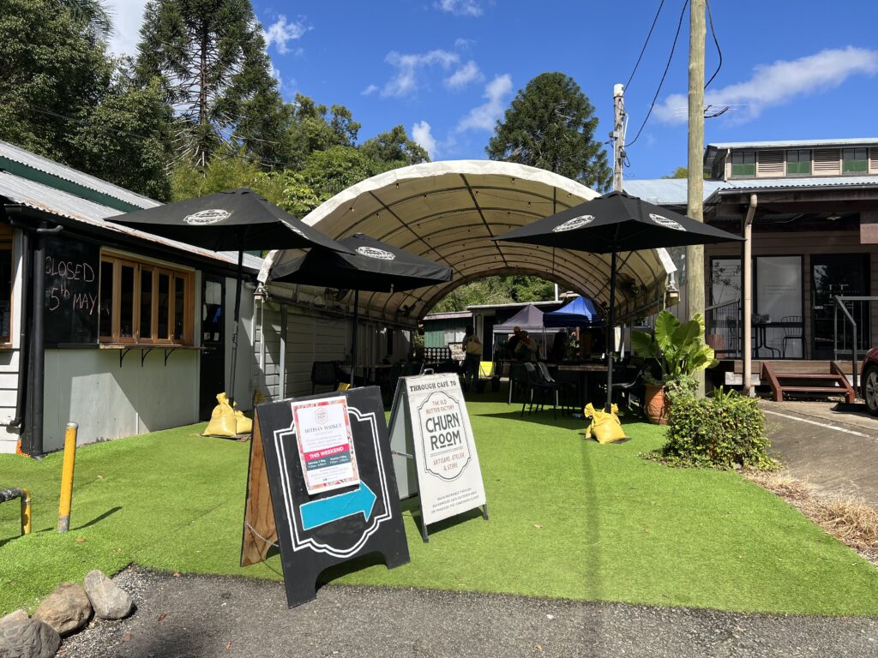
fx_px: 659
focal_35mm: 26
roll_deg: +0.4
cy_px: 329
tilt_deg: +2.1
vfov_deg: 53.1
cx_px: 439
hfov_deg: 67.3
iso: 50
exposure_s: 1/3356
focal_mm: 5.7
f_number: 1.5
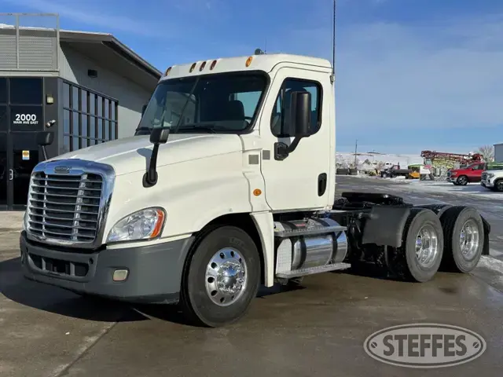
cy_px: 188
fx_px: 697
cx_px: 252
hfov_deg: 39.7
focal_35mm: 48
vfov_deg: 30.3
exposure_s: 1/12048
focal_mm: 6.86
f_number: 1.78
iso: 64
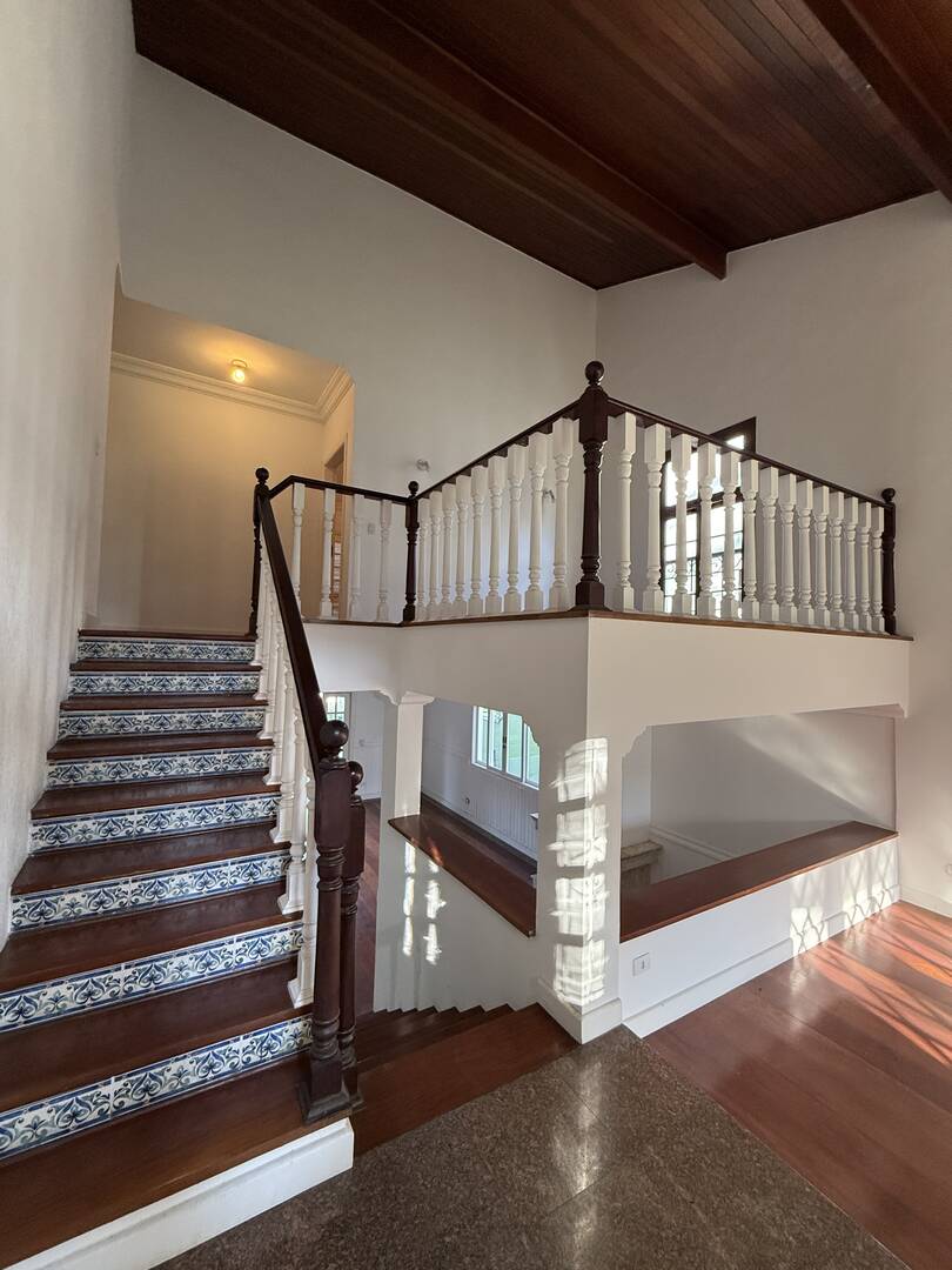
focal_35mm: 14
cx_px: 476
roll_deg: -2.6
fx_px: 513
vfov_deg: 102.1
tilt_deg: +2.2
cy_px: 635
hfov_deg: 85.7
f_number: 2.2
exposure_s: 1/120
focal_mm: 2.22
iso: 320
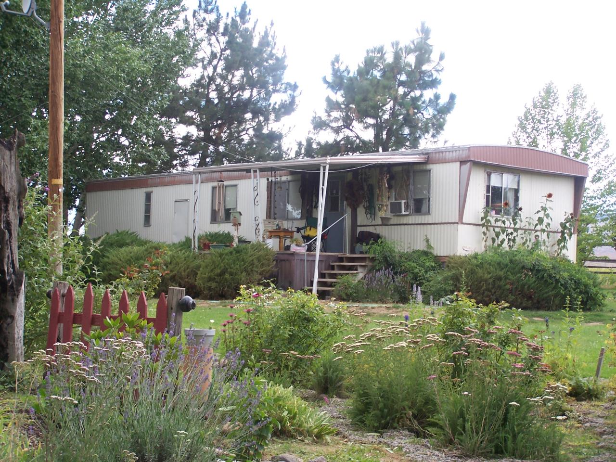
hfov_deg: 28.2
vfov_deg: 21.3
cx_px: 308
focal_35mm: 69
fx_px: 1228
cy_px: 231
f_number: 3.2
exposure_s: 1/250
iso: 80
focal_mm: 11.5
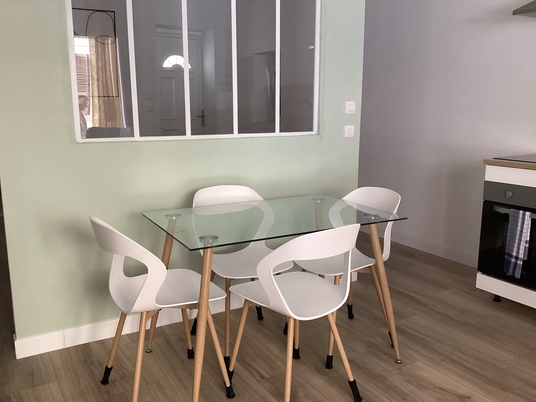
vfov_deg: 45.4
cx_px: 268
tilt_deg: -11.1
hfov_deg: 58.4
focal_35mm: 31
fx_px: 480
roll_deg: +0.1
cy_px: 201
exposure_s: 1/60
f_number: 2.4
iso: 200
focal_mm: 3.3
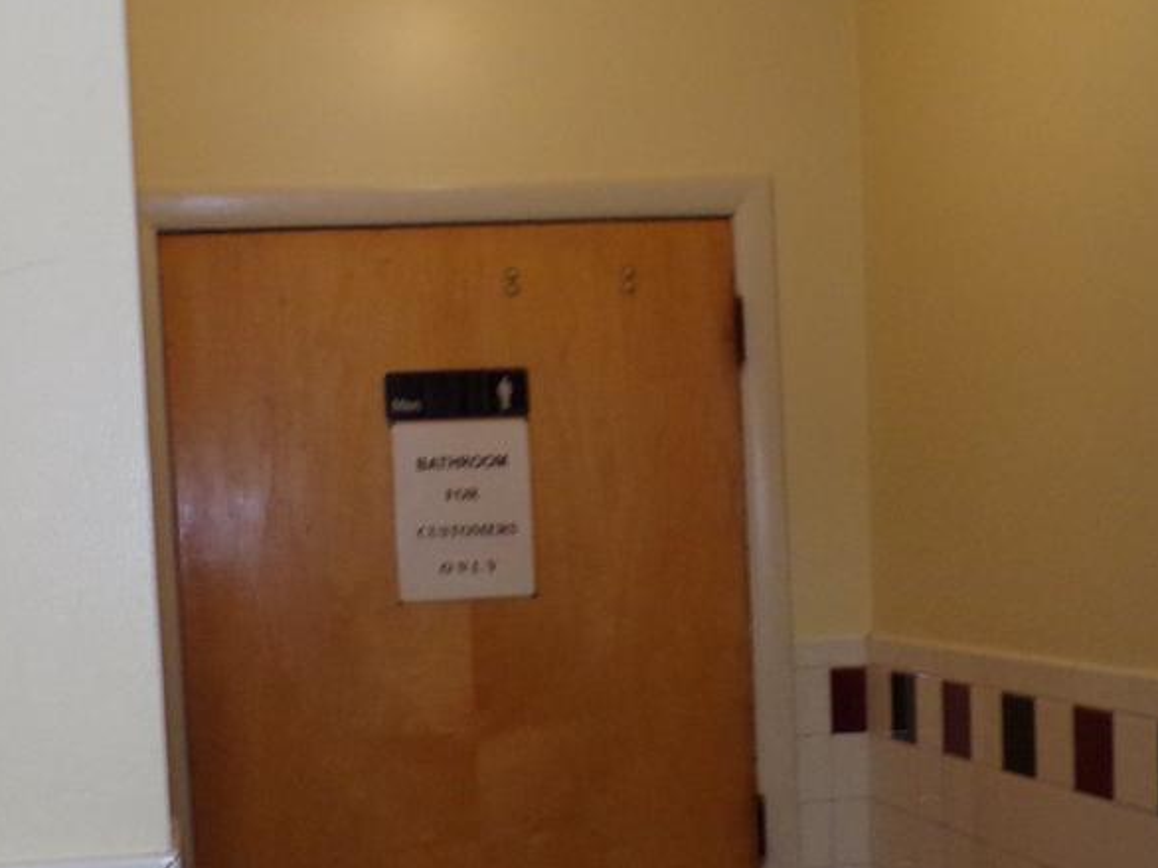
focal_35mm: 59
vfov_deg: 24.6
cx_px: 543
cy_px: 607
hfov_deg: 32.7
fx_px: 1973
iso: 200
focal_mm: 4.3
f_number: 3
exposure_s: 1/34
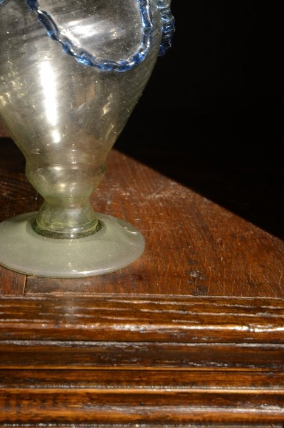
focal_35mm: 51
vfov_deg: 37.2
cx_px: 77
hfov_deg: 26.1
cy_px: 69
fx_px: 606
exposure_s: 2
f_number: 5.6
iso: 100
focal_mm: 20
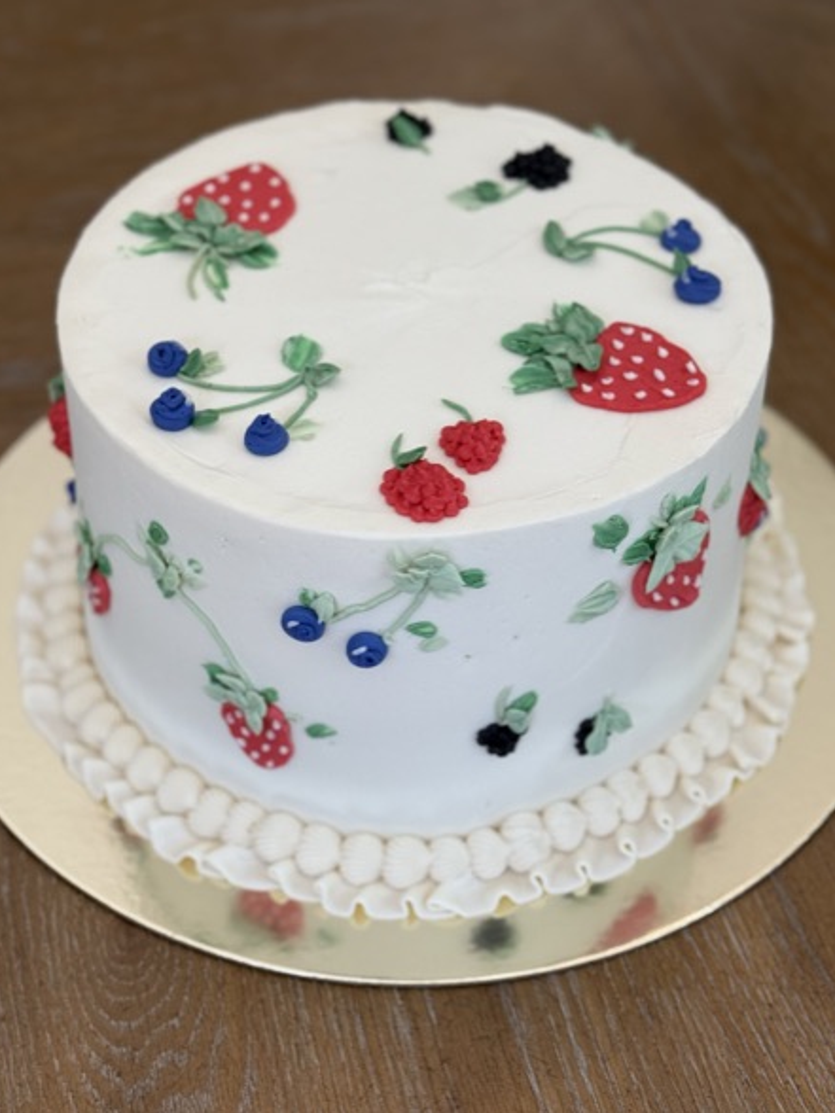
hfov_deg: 29.7
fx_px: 1576
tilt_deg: -45.3
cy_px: 553
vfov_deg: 38.9
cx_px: 413
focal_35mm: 49
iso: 80
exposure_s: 1/231
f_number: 1.78
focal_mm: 6.76
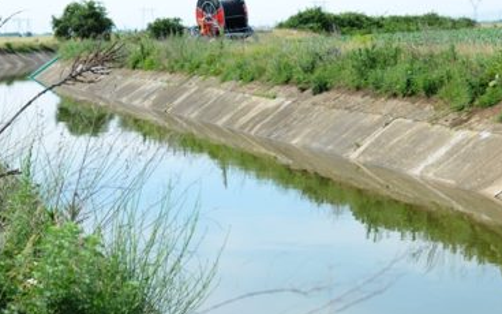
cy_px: 127
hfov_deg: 20.8
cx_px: 271
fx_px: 1368
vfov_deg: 13.1
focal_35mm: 100
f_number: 5
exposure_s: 1/320
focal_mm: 38
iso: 100
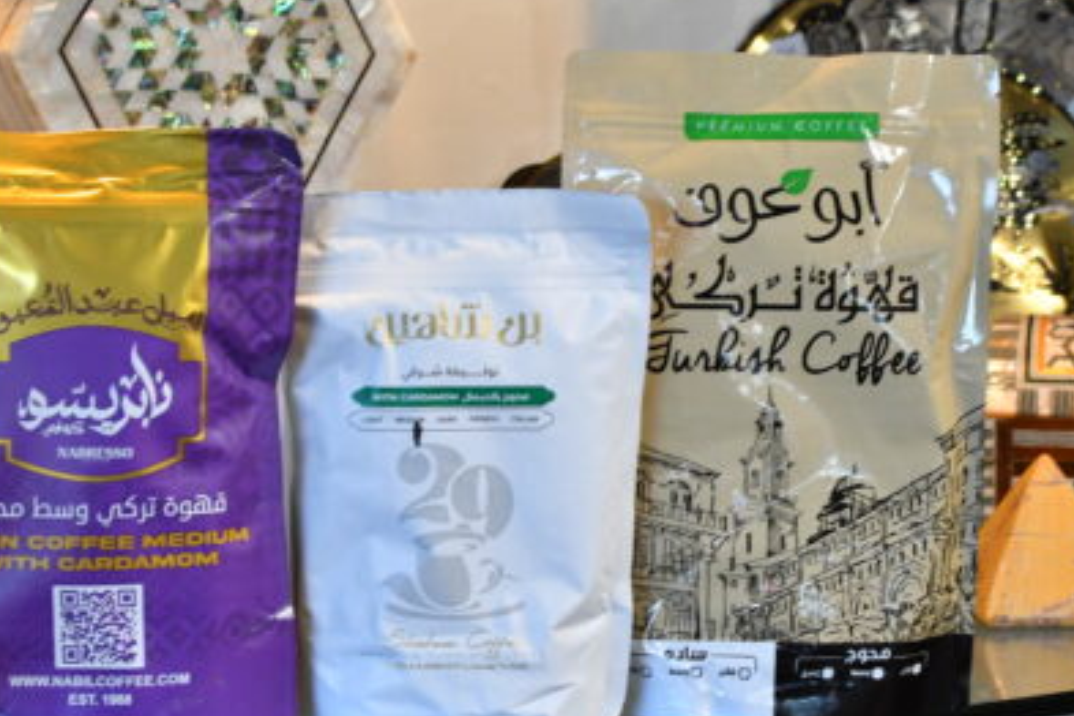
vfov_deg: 12.8
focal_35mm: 107
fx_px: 3192
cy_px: 396
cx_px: 656
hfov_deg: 19.1
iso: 800
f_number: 5
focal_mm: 35
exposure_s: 1/60
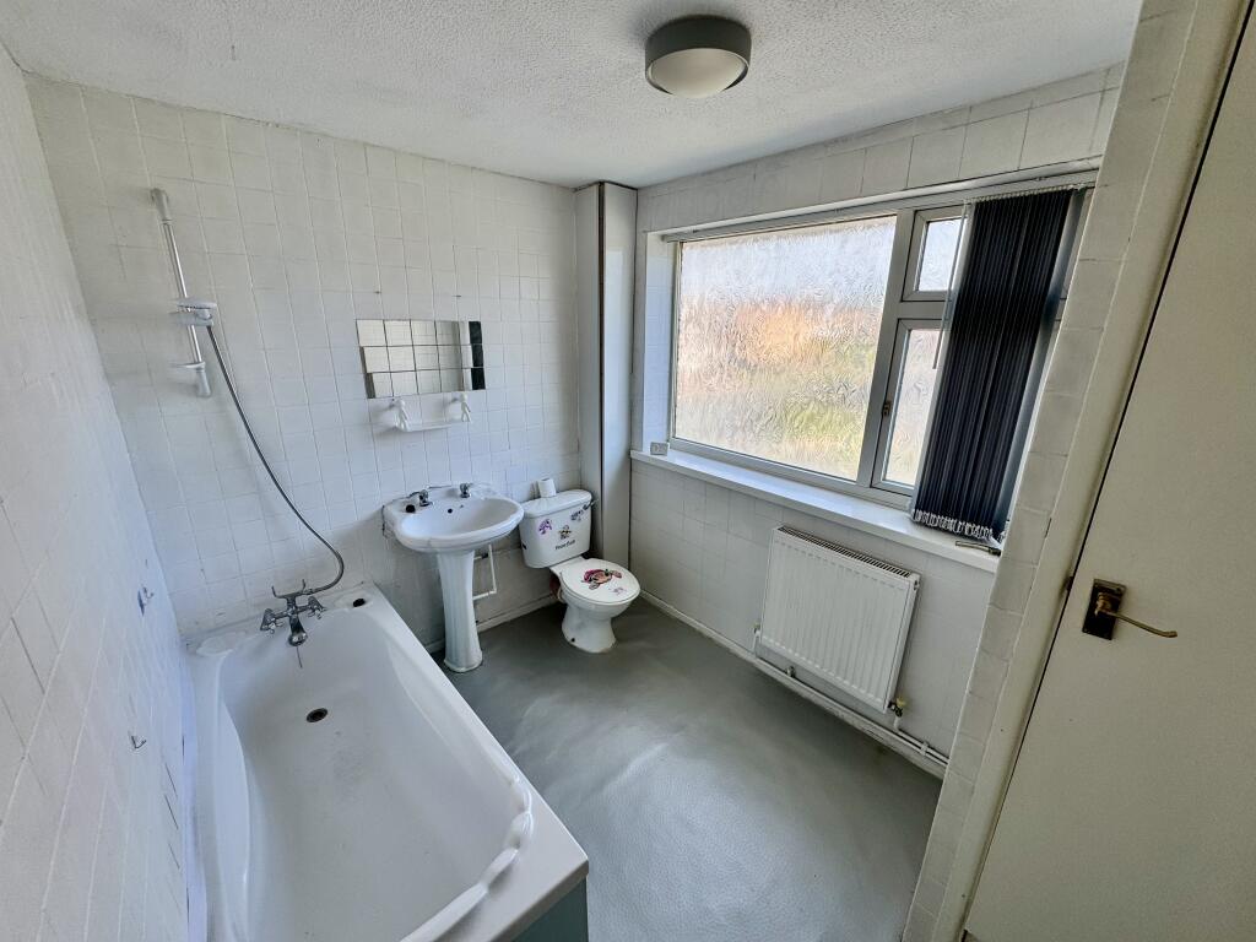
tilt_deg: -17.0
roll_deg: -0.5
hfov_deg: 102.1
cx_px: 628
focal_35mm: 14
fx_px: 508
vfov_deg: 85.7
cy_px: 471
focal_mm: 2.22
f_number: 2.2
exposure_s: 1/280
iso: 40
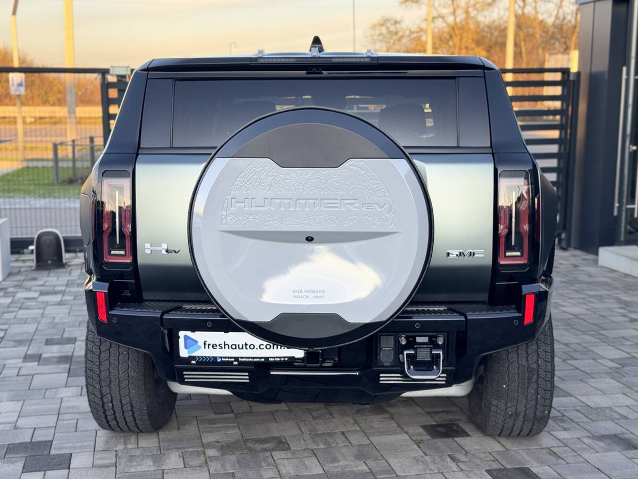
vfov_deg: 30.3
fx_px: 885
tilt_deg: -9.7
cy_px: 240
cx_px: 319
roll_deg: +0.3
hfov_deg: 39.7
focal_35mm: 48
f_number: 1.78
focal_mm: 6.76
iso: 64
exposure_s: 1/347
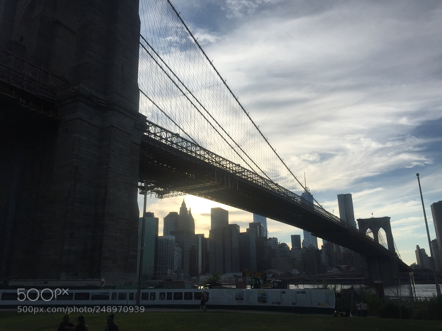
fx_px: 370
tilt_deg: +17.9
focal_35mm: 29
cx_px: 221
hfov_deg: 61.7
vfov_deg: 48.2
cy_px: 166
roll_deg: +0.6
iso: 32
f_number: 2.2
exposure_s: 1/3597
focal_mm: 4.15
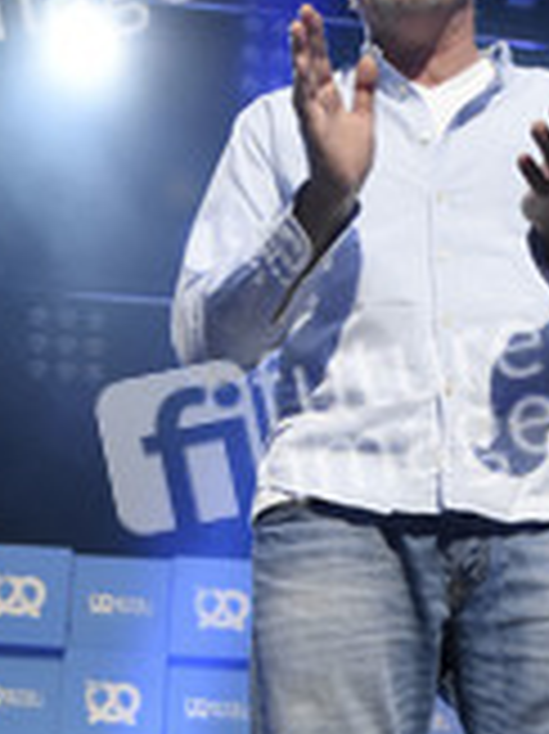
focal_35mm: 74
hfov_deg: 19.6
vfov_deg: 25.5
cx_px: 459
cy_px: 653
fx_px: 1571
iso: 2500
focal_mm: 21
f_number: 4.5
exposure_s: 1/160
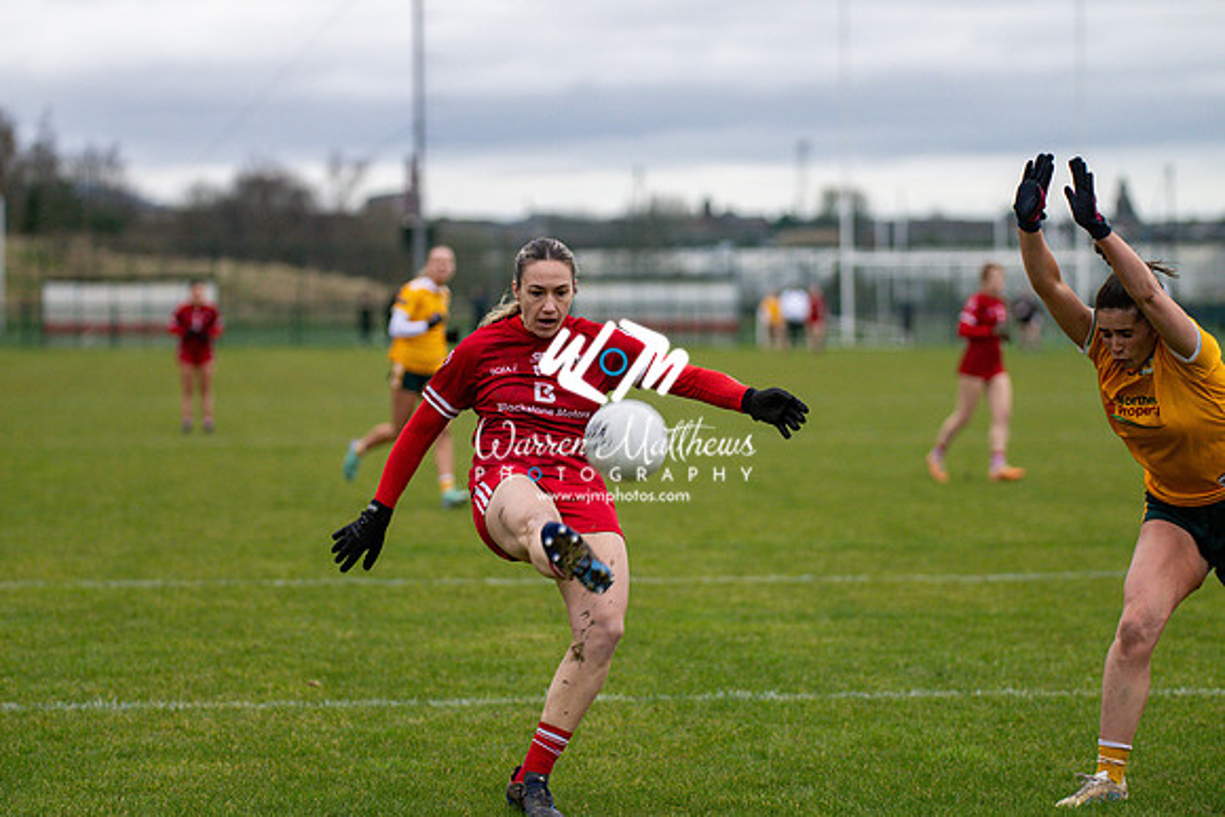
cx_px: 612
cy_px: 408
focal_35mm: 140
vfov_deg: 9.8
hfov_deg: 14.7
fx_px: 4765
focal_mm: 140
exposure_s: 1/1000
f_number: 2.8
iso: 2800
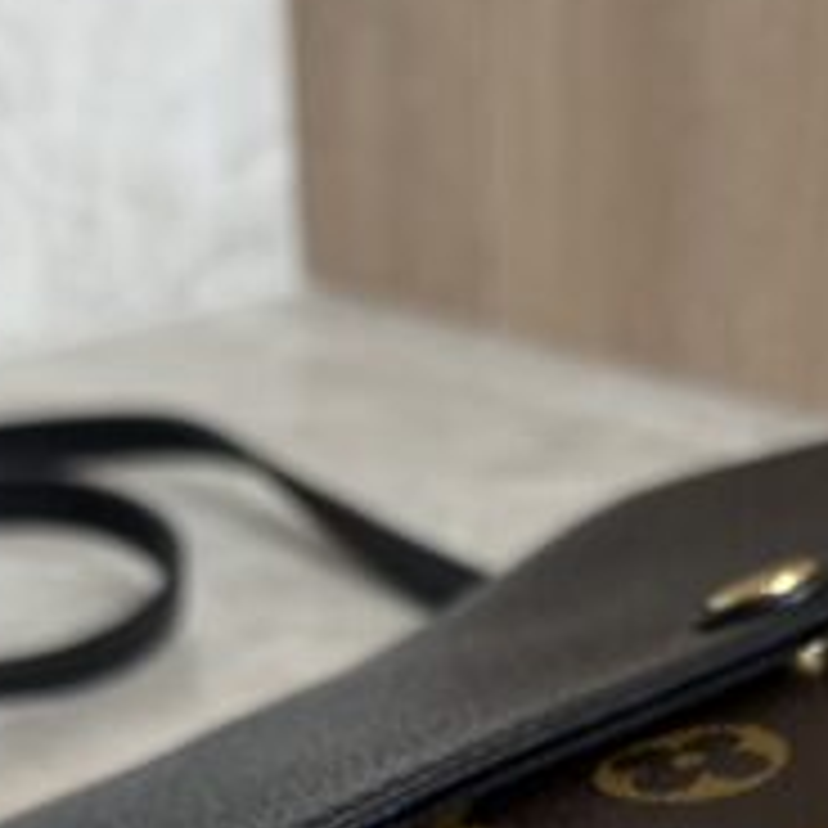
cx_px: 634
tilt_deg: -31.1
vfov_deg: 17.4
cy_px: 1156
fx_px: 2490
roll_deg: -0.8
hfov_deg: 18.7
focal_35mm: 92
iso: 125
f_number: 1.78
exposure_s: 1/120
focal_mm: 6.76
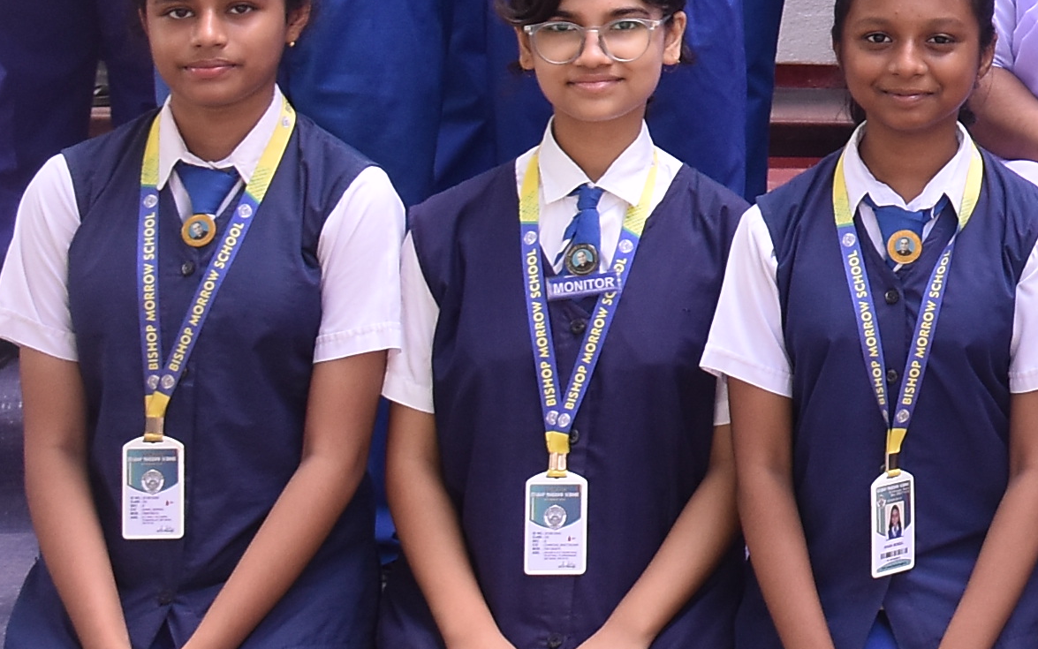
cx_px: 1668
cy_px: -288
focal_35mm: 158
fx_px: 4469
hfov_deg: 12.4
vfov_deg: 8.2
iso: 400
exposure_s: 1/160
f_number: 5
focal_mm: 27
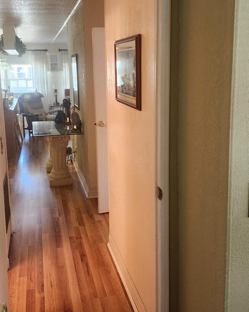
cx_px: 115
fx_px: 341
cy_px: 133
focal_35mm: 37
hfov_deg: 40.1
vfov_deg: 48.9
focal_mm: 5.54
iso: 500
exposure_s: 1/120
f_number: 1.8
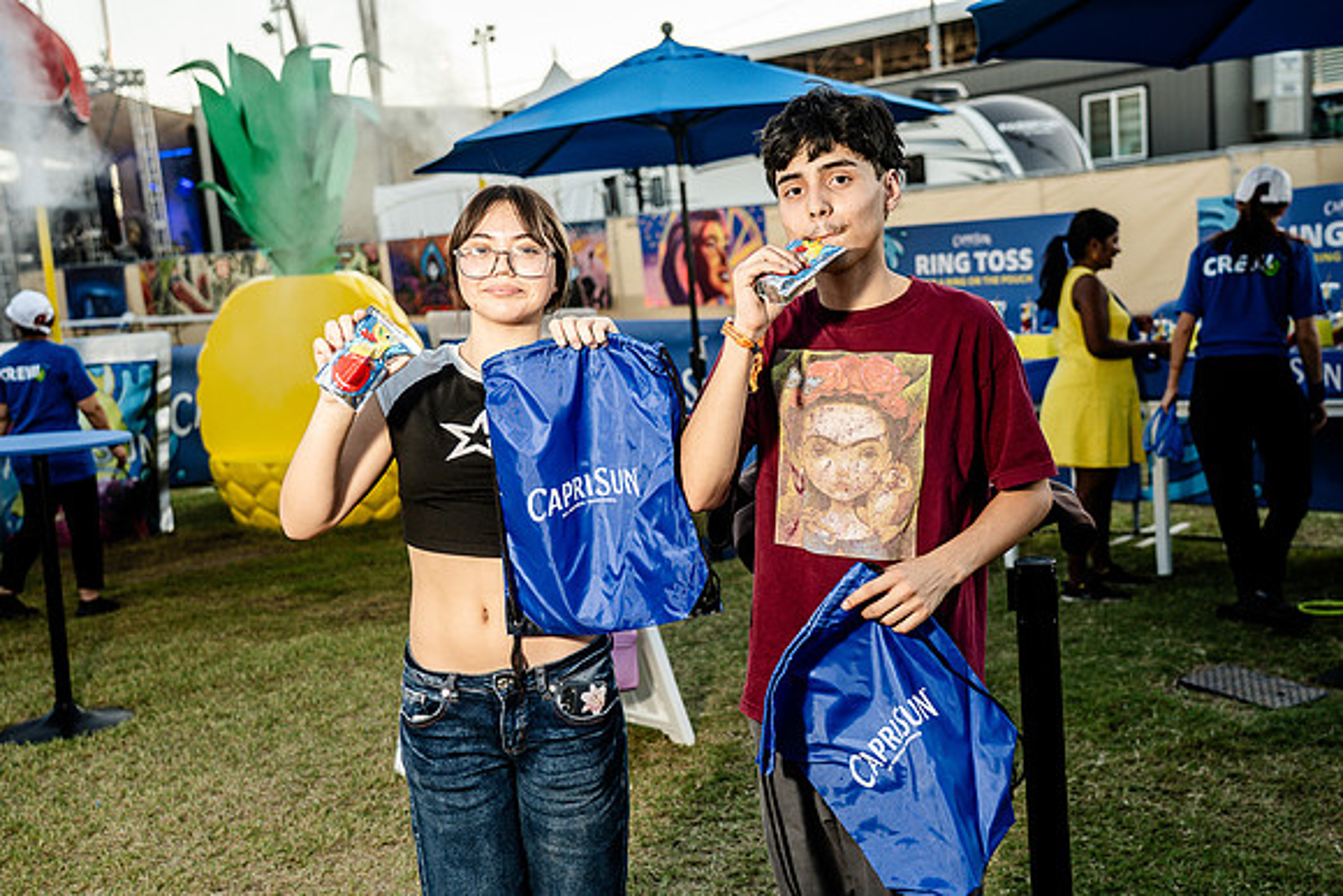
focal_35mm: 41
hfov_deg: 47.4
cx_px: 672
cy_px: 448
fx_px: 1530
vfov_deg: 32.6
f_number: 4
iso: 320
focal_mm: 41
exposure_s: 1/200
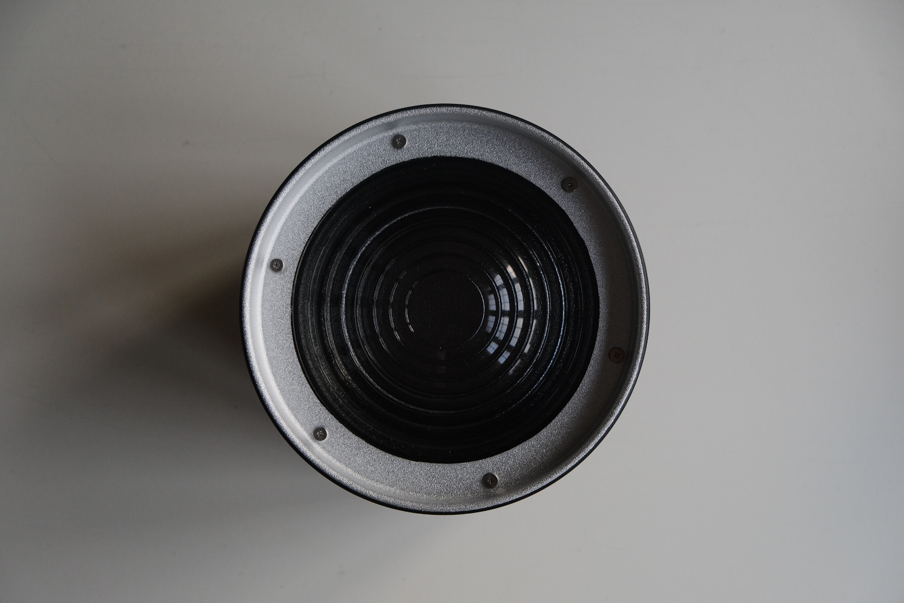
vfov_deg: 27.5
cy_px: 302
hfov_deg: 40.3
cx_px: 452
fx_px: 1230
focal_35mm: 49
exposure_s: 1/60
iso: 1000
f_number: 4
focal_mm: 32.9
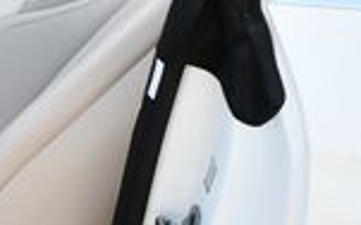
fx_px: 1533
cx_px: -294
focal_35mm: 156
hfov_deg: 12.3
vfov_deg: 8.3
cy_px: 12
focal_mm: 18
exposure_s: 1/250
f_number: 5.6
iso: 360
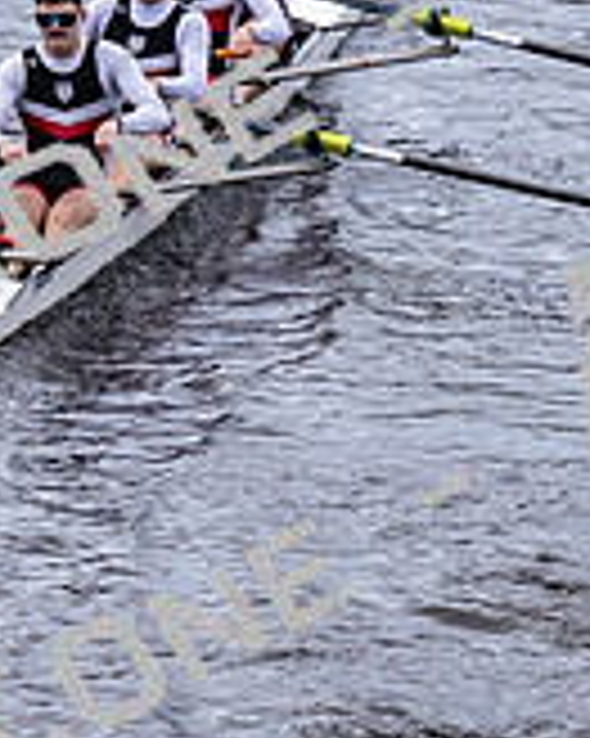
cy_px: 36
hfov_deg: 1.6
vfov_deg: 2.0
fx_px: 21695
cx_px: 180
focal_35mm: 993
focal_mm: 200
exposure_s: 1/2000
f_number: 2.8
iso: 400
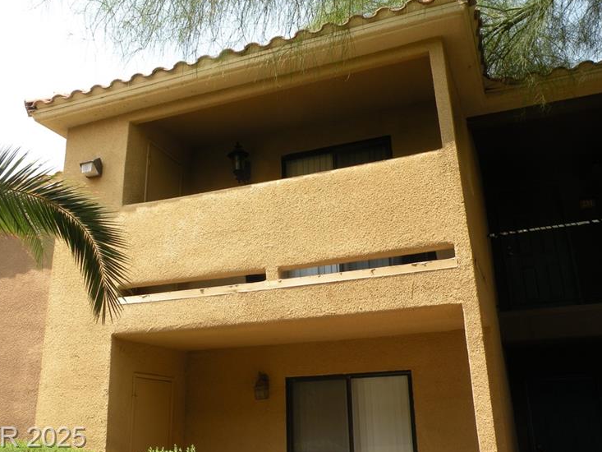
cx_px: 290
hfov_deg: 51.3
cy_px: 210
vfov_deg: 39.6
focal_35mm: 36
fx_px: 626
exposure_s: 1/130
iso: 64
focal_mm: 5.8
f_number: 5.6
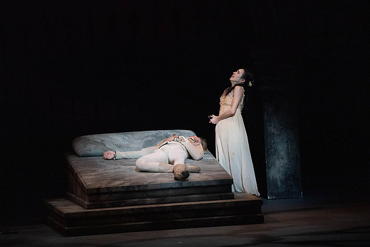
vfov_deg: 3.5
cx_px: 185
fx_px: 4081
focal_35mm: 397
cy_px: 124
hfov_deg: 5.2
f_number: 5.6
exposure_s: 1/200
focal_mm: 397
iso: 8000
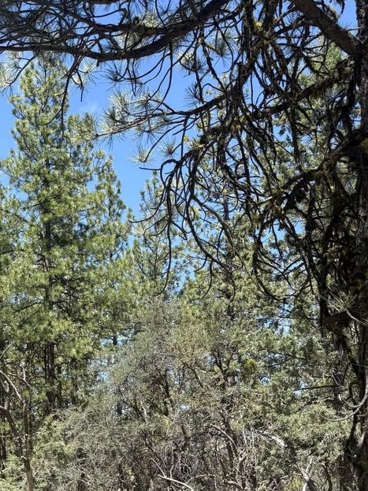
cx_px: -20
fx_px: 808
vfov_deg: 33.0
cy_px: 379
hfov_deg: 24.2
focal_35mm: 57
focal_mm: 5.96
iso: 50
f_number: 1.6
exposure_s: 1/1287
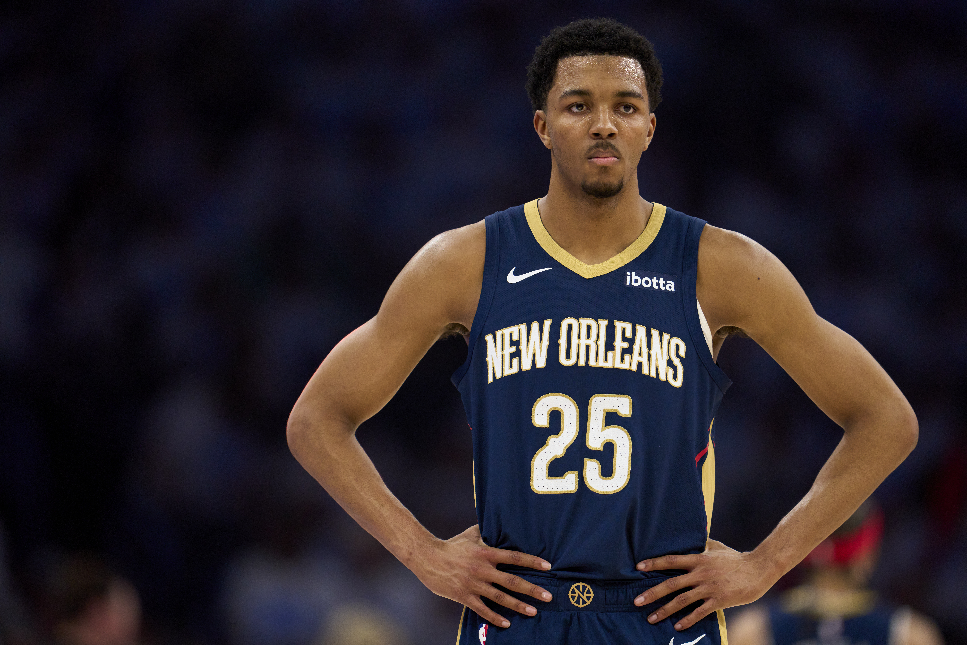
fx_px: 10744
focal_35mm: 400
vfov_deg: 3.4
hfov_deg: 5.2
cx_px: 484
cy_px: 322
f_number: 2.8
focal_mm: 400
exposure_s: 1/1600
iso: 3200
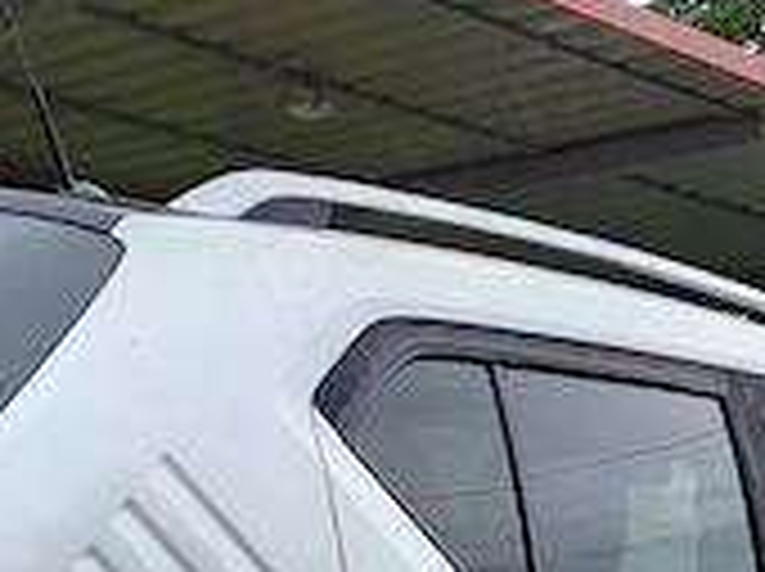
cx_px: 220
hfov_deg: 19.8
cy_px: 833
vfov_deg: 14.0
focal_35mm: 99
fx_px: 2185
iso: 154
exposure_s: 1/50
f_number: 1.75
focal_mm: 5.25
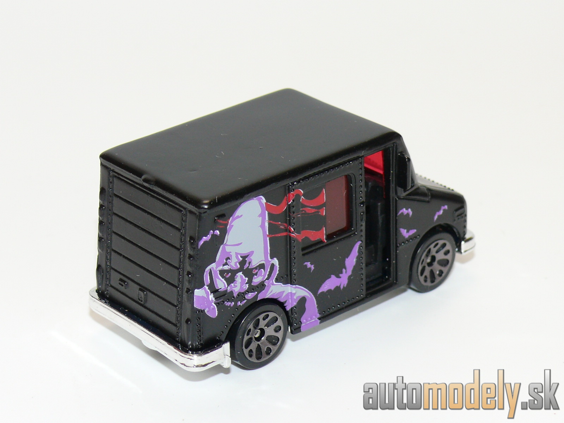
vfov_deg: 14.5
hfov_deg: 19.3
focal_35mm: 102
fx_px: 1662
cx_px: 282
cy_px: 212
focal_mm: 13.3
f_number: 4
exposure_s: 1/40
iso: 100
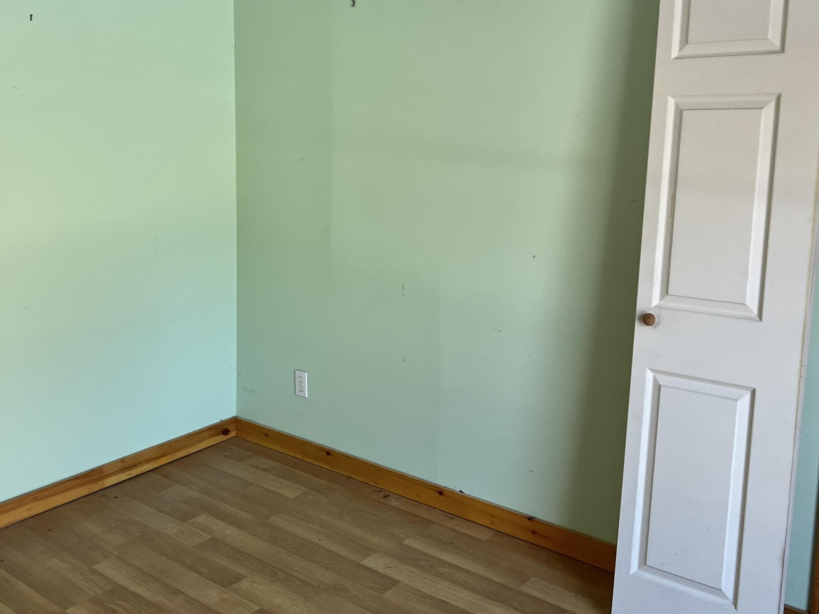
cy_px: 244
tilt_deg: -6.5
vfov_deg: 38.5
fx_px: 875
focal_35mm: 37
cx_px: 357
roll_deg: +1.1
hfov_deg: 50.0
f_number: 1.5
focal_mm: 5.7
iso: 125
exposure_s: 1/117
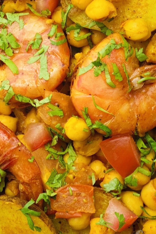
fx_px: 825
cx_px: 132
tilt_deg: -85.2
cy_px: 78
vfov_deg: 16.1
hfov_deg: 10.8
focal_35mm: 127
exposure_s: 1/120
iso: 64
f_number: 2
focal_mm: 6
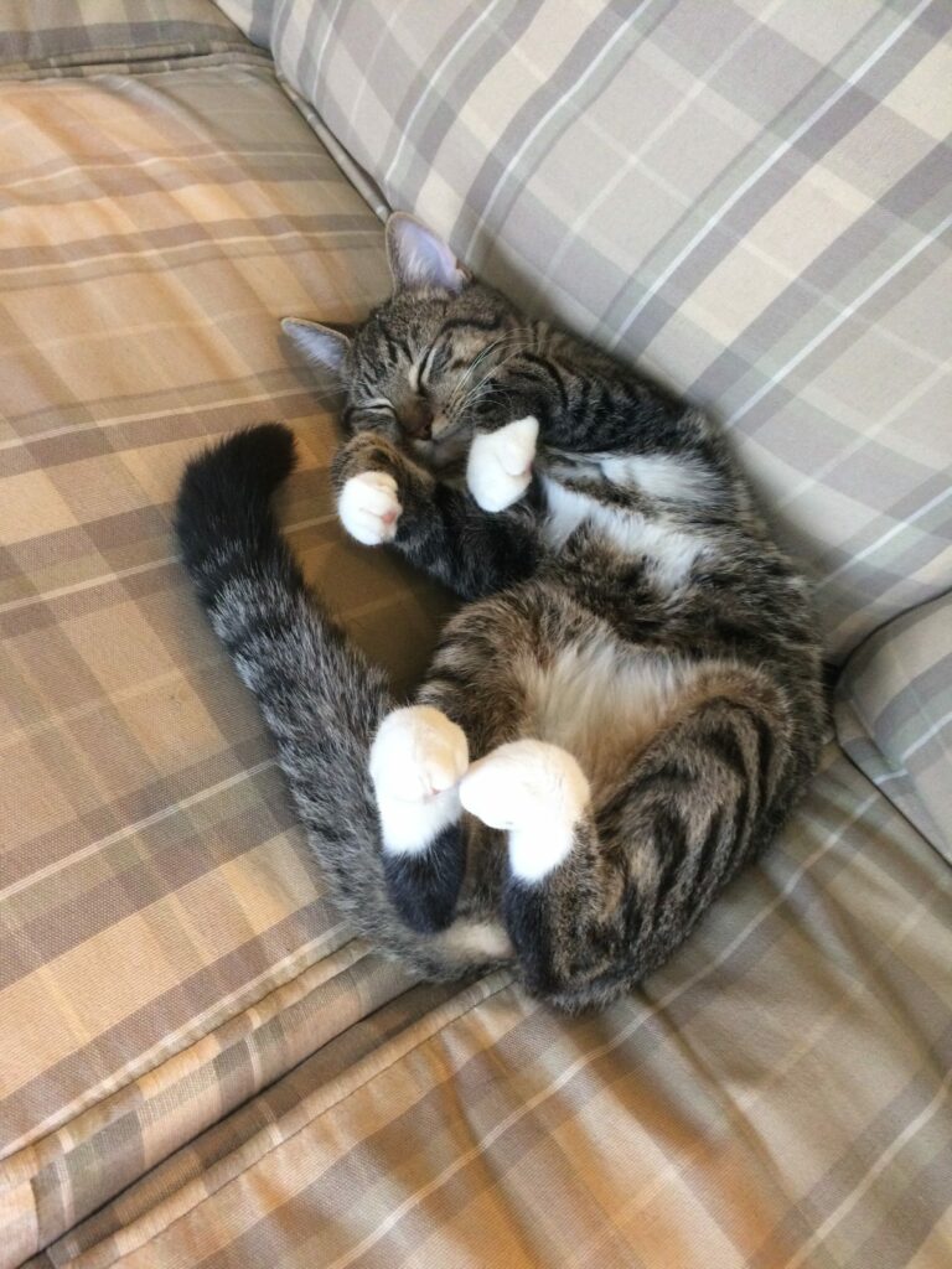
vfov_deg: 61.7
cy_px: 634
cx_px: 476
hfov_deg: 48.2
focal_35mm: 29
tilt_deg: -52.2
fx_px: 1063
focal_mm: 4.15
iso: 250
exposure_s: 1/30
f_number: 2.2
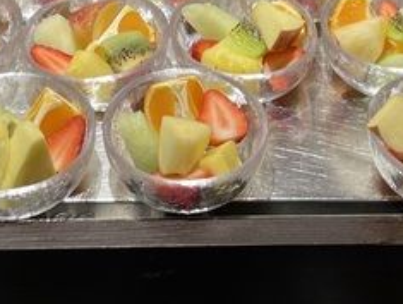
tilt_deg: -28.3
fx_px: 1049
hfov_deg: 21.7
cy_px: -142
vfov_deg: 15.3
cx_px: 189
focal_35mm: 90
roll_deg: +0.7
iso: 64
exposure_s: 1/100
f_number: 1.6
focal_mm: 4.2
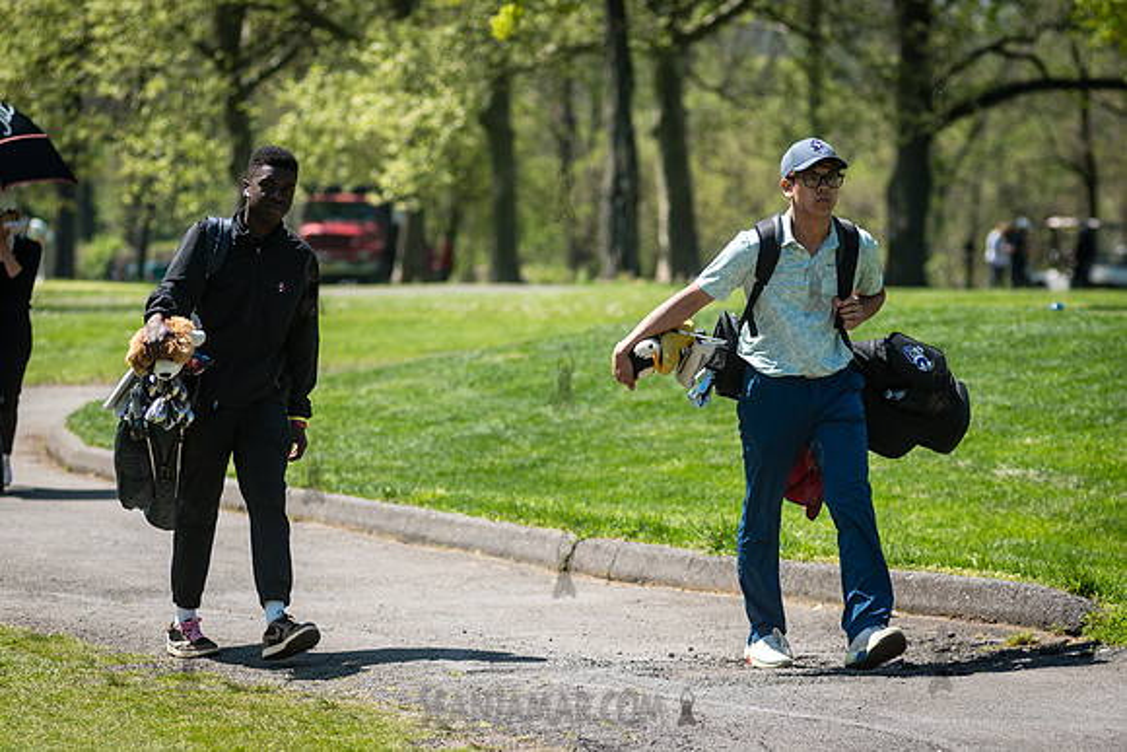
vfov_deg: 7.6
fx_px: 5695
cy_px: 318
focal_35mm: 182
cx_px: 651
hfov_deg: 11.3
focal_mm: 135
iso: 100
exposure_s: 1/800
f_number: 3.5
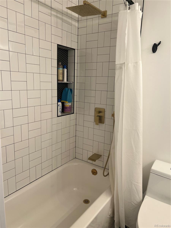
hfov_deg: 53.1
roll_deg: -2.0
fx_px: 171
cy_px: 114
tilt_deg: -11.1
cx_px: 86
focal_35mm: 26
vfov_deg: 67.3
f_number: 1.5
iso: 50
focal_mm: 5.7
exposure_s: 1/120
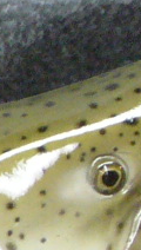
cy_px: 476
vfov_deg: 4.8
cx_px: -525
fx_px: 2931
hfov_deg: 2.6
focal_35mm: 443
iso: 200
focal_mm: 8.9
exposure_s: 1/13
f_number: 3.1
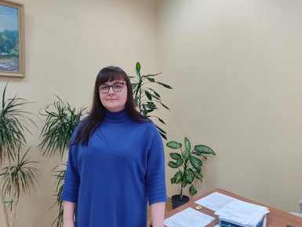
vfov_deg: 51.4
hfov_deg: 65.3
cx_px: 151
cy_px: 115
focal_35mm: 27
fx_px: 236
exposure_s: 1/33
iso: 301
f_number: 1.79
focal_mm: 4.74
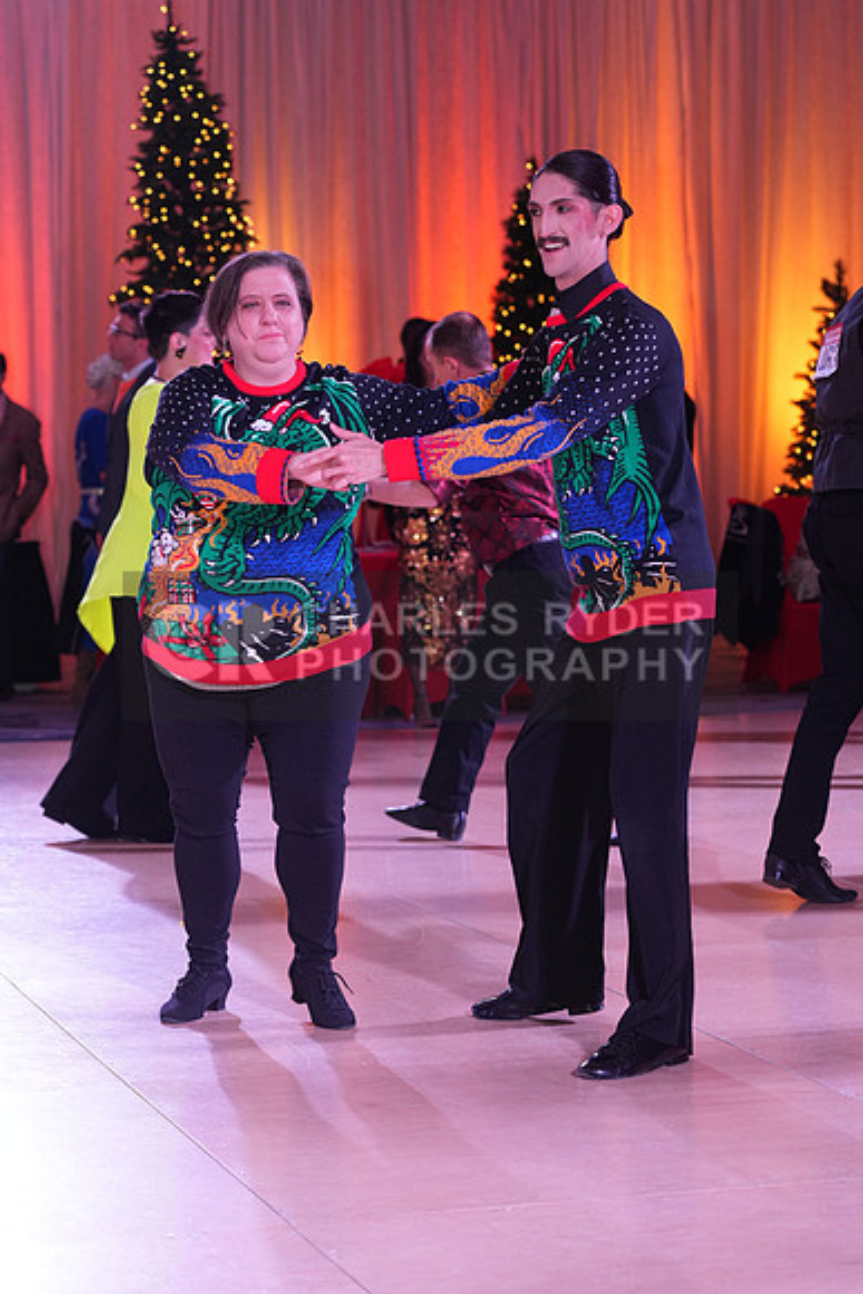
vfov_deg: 23.4
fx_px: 3126
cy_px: 647
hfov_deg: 15.7
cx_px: 432
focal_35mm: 87
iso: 1600
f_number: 4.5
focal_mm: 87
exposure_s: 1/200
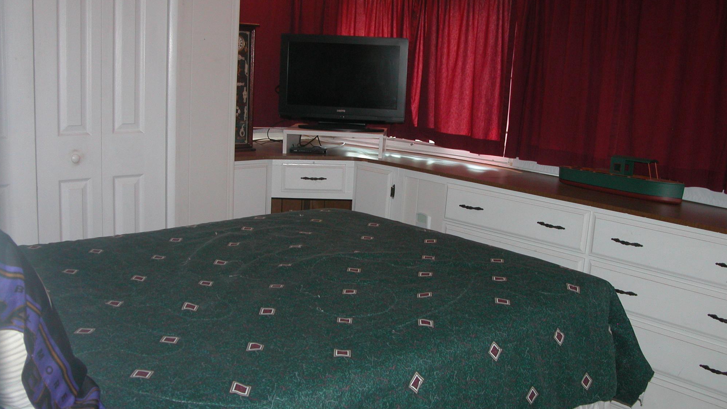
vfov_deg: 30.4
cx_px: 367
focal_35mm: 39
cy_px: 202
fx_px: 752
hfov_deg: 51.6
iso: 200
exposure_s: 1/60
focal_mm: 8.9
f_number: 2.8
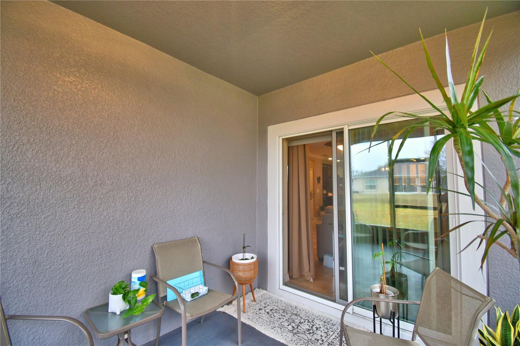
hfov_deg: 100.4
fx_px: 217
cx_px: 260
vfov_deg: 77.3
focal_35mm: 15
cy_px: 173
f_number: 4.5
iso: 450
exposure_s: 1/30
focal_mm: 10
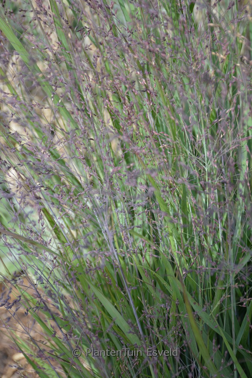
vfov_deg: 22.6
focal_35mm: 90
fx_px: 945
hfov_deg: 15.2
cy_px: 189
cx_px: 126
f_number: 5.6
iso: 320
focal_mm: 60
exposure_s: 1/500
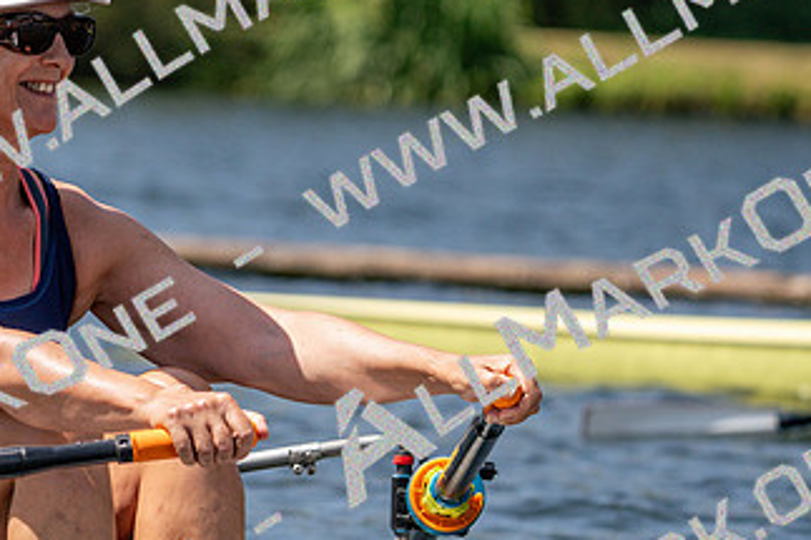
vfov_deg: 3.3
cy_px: 270
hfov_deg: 4.9
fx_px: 9389
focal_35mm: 417
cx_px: 121
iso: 250
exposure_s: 1/2000
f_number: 5.6
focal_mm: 232
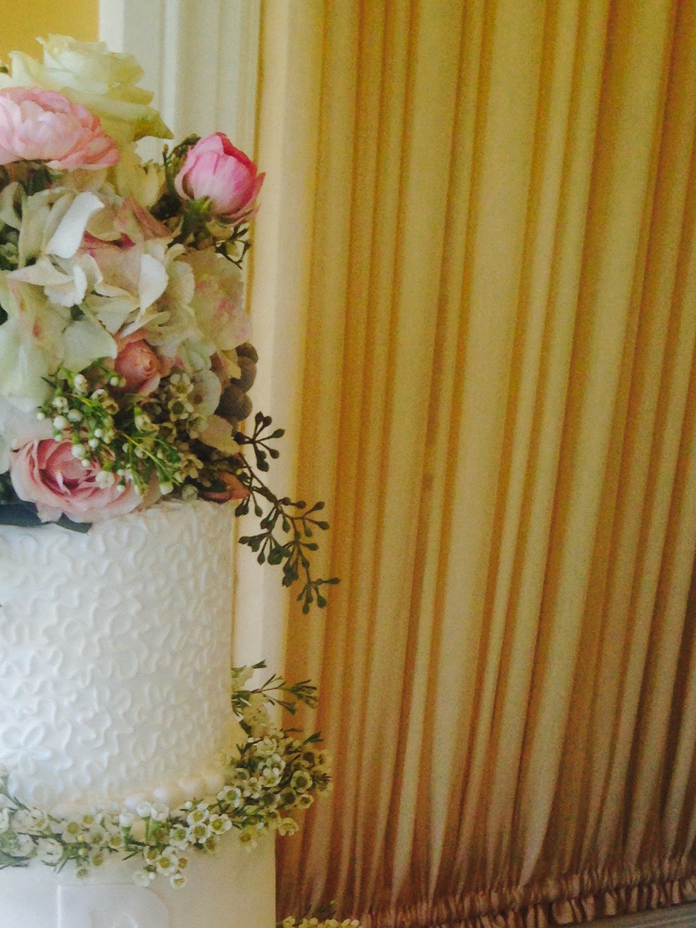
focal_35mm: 68
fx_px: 1823
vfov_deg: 27.6
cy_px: 831
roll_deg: -1.5
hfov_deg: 21.3
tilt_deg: -21.4
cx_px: 109
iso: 50
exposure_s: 1/60
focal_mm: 4.12
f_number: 2.4
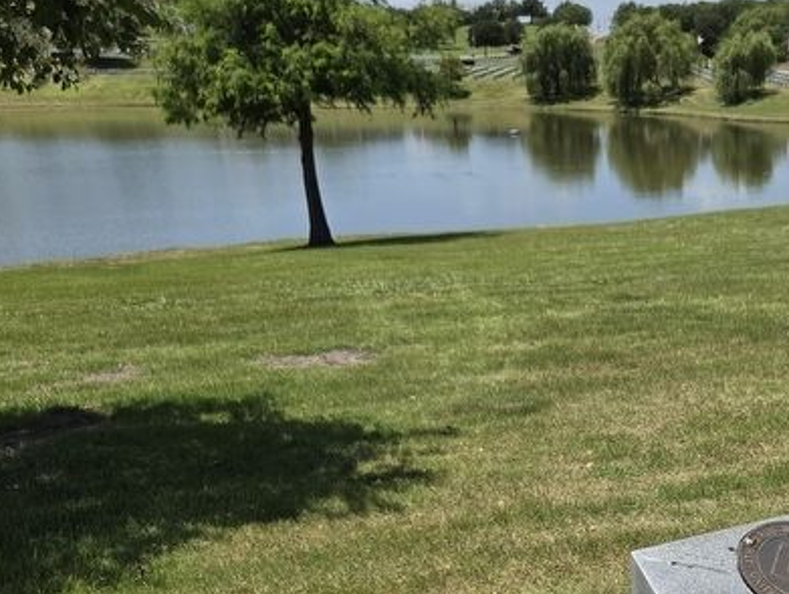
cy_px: 533
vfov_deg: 29.7
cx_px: 730
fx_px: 1072
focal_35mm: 47
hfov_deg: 37.4
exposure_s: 1/6615
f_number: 1.8
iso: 80
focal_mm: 5.4
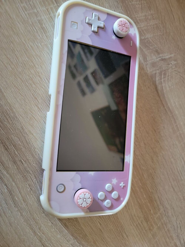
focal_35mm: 24
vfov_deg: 71.6
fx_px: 171
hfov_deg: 56.8
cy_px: 124
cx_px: 92
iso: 500
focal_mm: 6.7
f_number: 1.8
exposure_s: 1/24
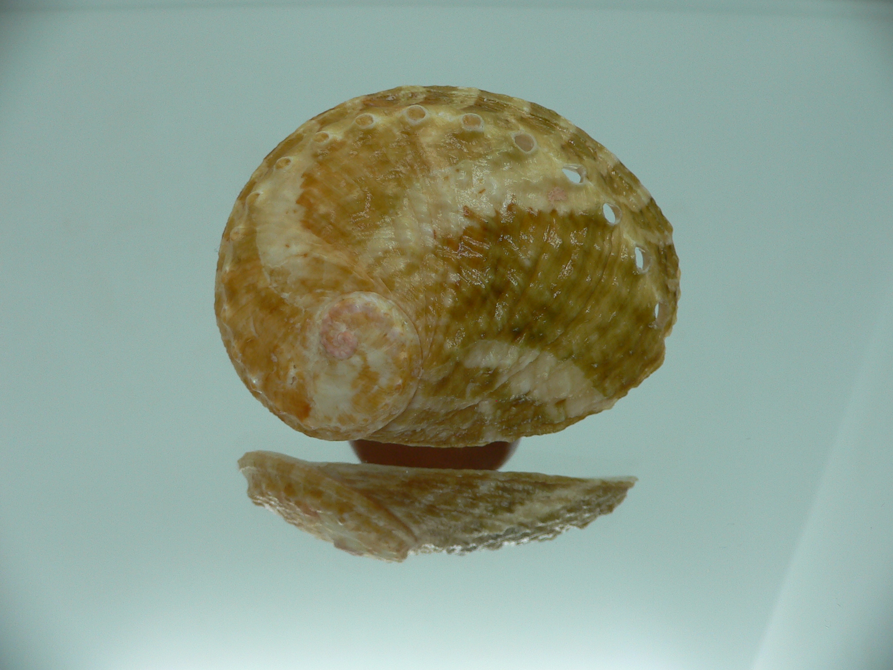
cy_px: 335
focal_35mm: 35
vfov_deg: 40.7
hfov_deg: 52.6
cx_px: 446
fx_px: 903
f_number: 2.8
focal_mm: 4.6
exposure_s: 1/60
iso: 80
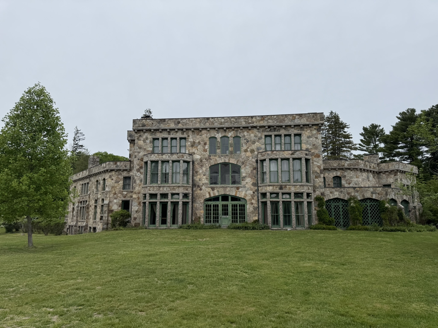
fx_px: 304
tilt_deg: +9.3
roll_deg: +0.1
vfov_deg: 56.8
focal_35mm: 24
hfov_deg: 71.6
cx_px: 219
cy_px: 164
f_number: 1.78
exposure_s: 1/6173
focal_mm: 6.76
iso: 80
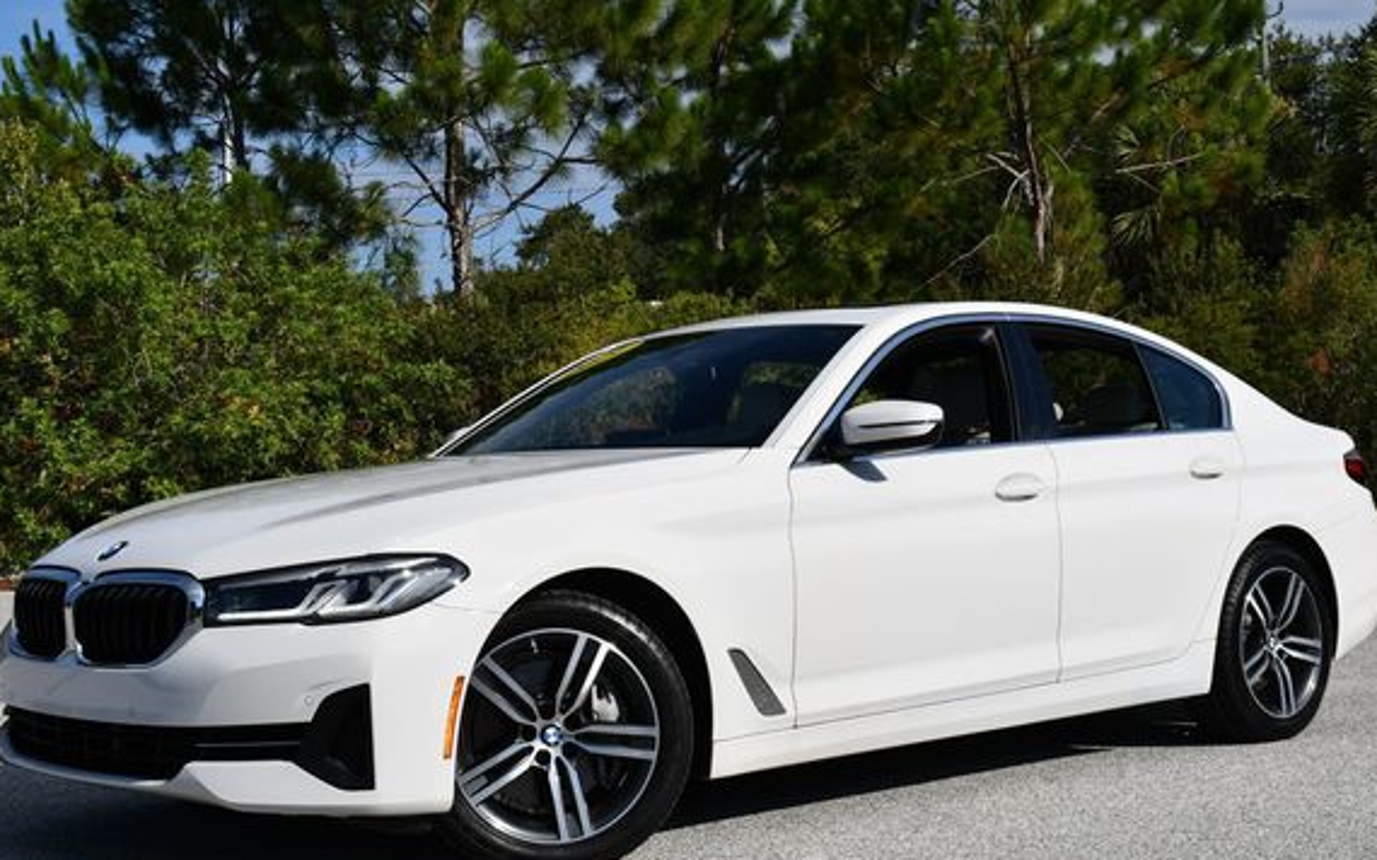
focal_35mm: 55
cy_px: 440
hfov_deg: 36.9
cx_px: 667
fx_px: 2064
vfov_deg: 23.5
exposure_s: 1/320
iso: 100
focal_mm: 24
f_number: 9
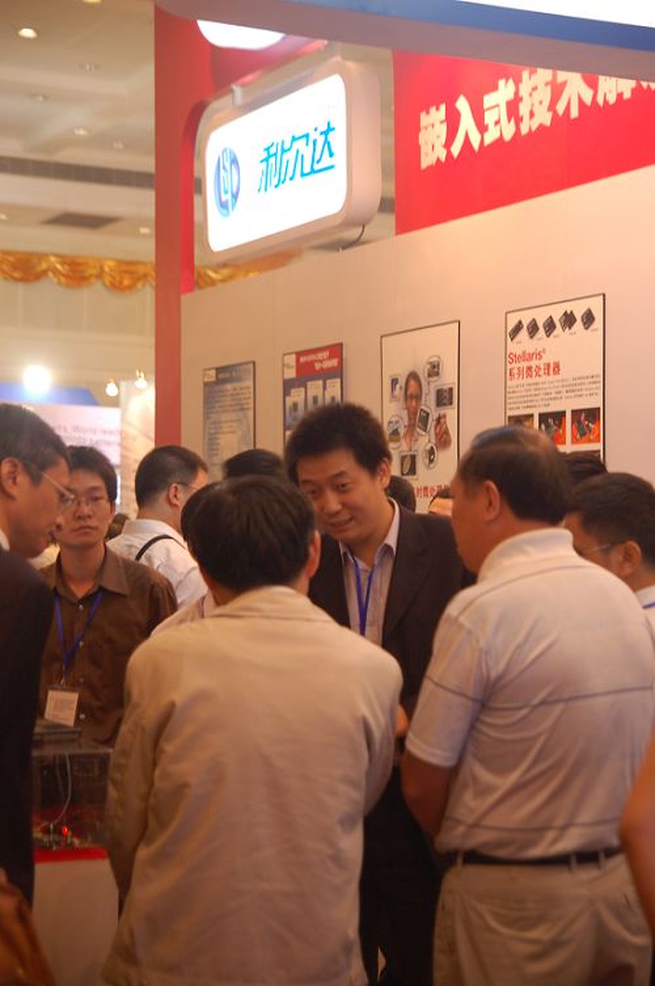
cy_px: 493
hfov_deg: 18.1
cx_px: 328
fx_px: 2050
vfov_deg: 27.0
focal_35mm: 75
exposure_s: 1/30
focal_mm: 50
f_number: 2.8
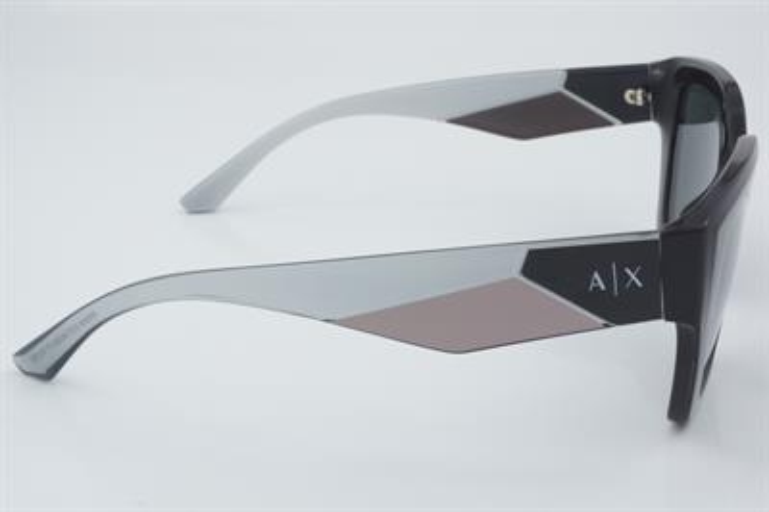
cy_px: 256
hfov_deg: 33.4
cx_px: 384
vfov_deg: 22.6
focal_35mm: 60
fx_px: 1281
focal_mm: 40
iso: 100
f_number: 32
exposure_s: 1/4
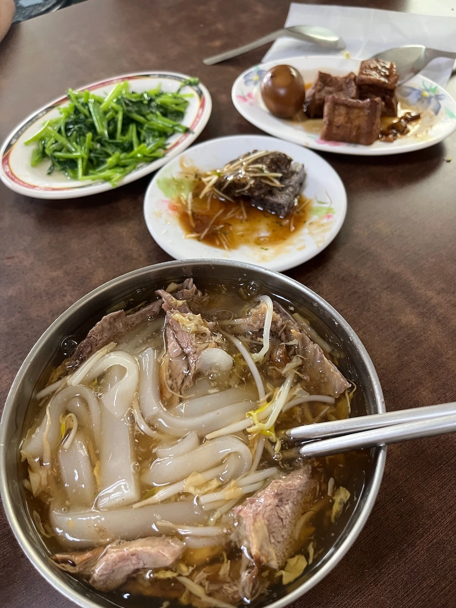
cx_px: 228
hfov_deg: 53.1
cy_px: 304
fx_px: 457
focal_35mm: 26
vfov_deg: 67.3
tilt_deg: -54.1
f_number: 1.6
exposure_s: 1/60
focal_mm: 5.1
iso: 320
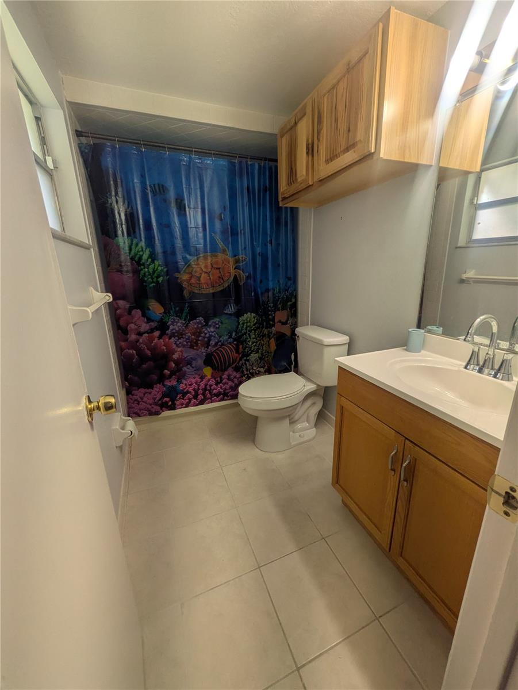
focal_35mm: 14
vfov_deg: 102.0
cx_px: 259
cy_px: 345
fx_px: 279
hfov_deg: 85.7
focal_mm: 1.83
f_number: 2.2
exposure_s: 1/239
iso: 45
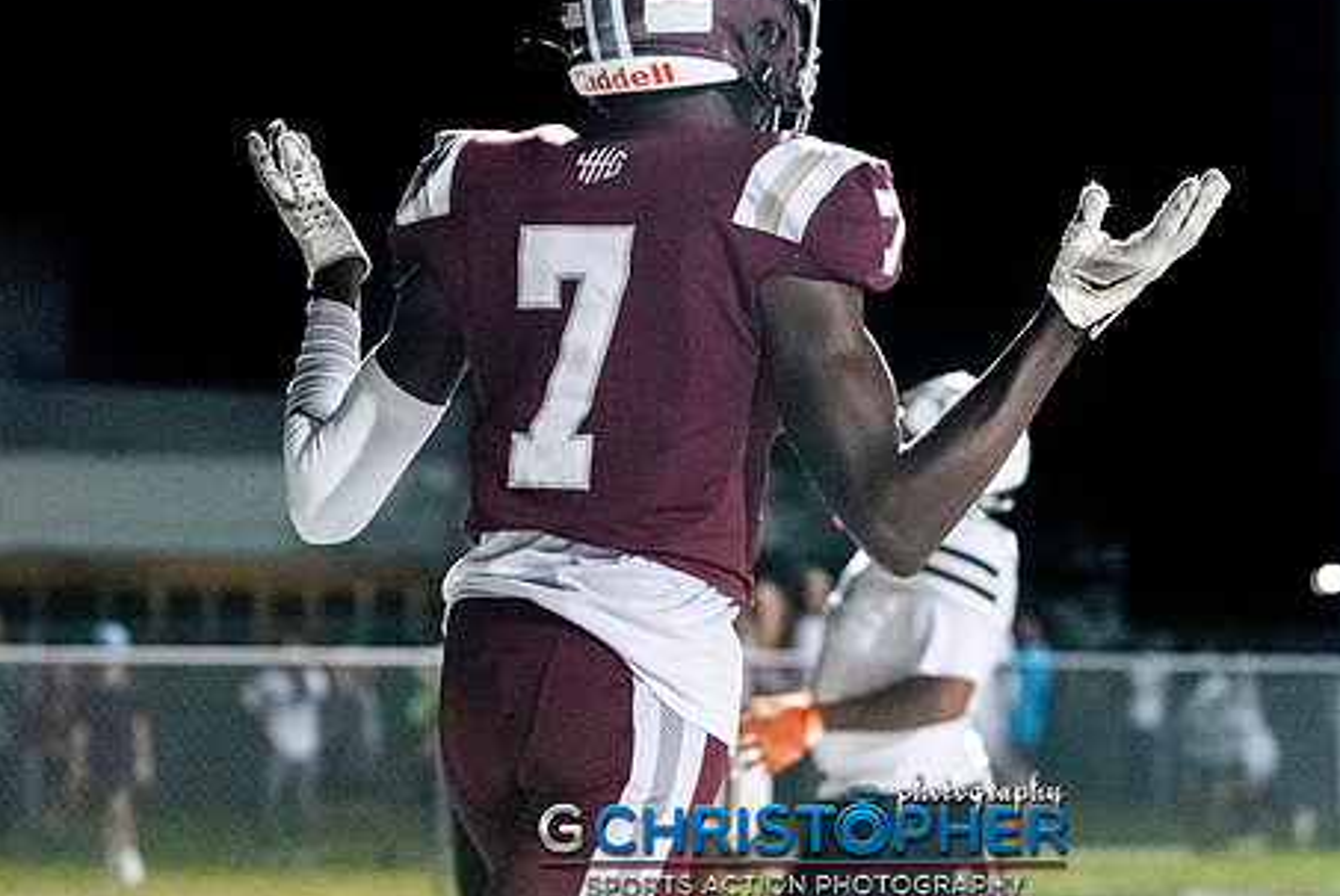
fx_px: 5365
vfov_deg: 9.5
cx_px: 726
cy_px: 532
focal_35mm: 144
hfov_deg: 14.2
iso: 16000
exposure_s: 1/800
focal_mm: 80
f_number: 2.8
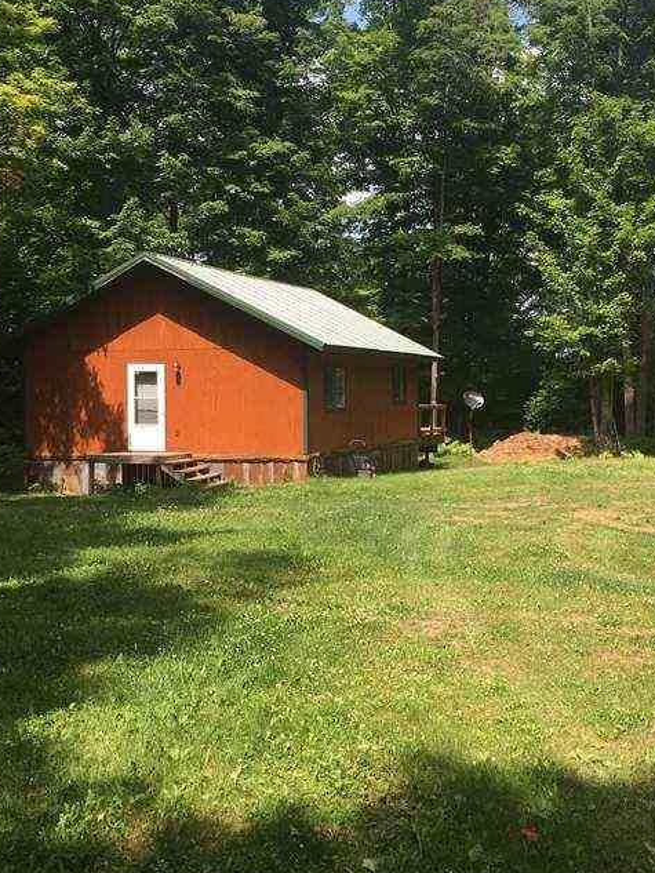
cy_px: 400
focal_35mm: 44
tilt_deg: +0.6
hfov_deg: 32.7
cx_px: 410
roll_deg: -0.2
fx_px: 1110
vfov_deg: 42.9
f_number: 2.2
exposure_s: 1/591
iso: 25
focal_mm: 4.15
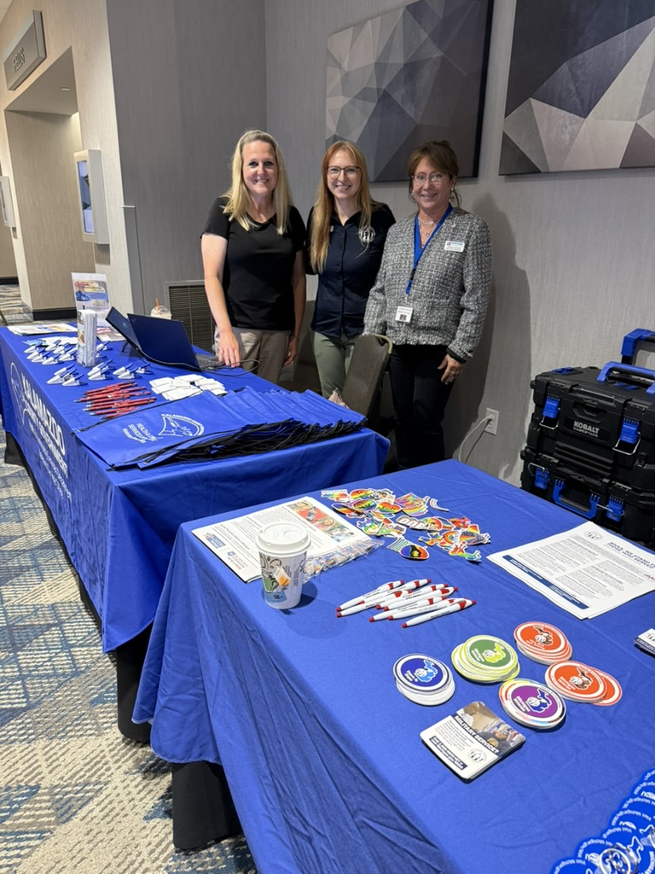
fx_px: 606
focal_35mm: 24
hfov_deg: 56.8
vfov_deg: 71.6
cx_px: 328
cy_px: 437
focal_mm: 6.76
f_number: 1.78
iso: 320
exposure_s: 1/60
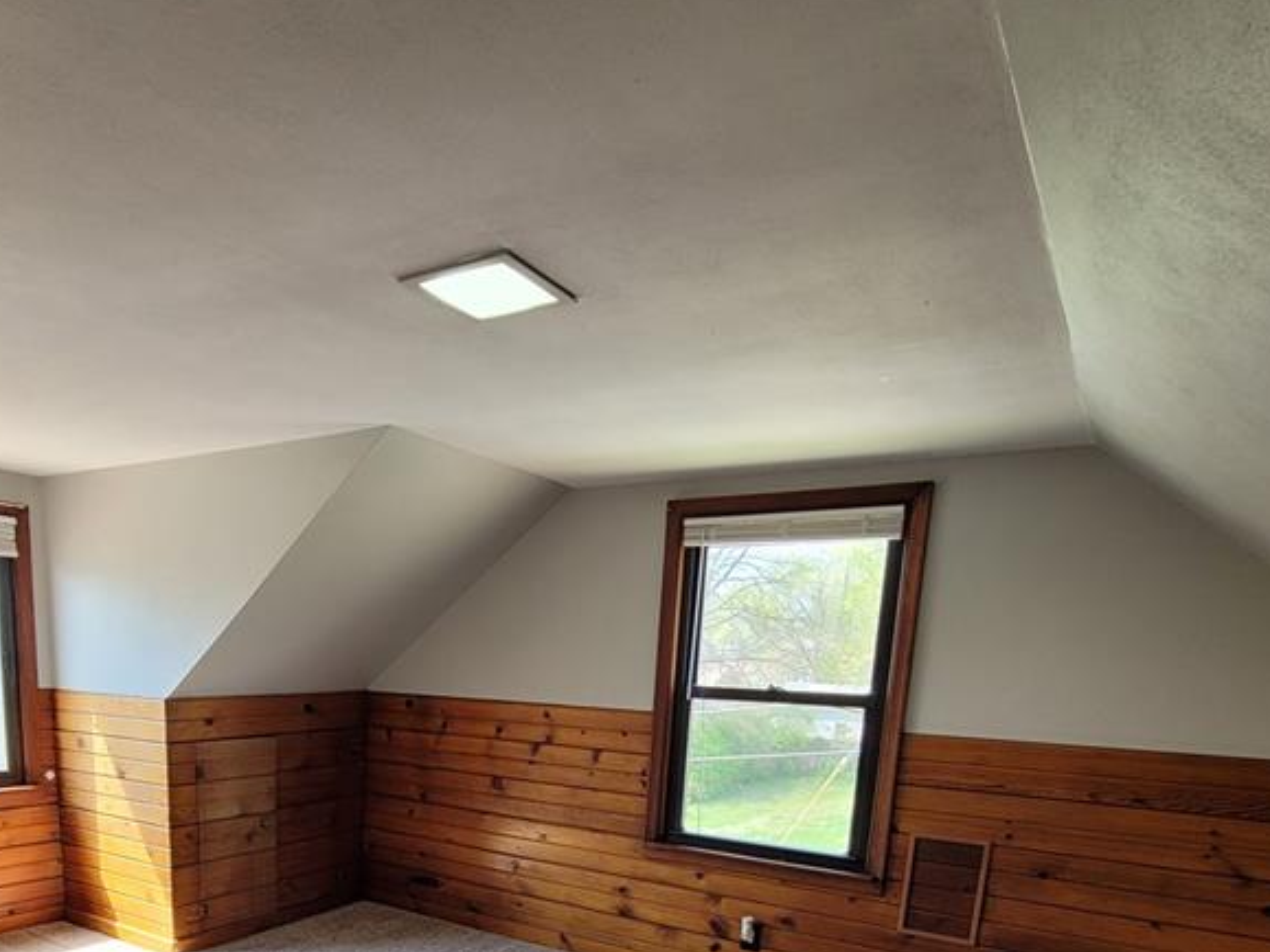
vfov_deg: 52.9
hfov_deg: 73.0
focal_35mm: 23
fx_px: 844
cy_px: 827
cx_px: 494
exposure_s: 1/60
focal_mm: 2.2
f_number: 2.2
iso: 64
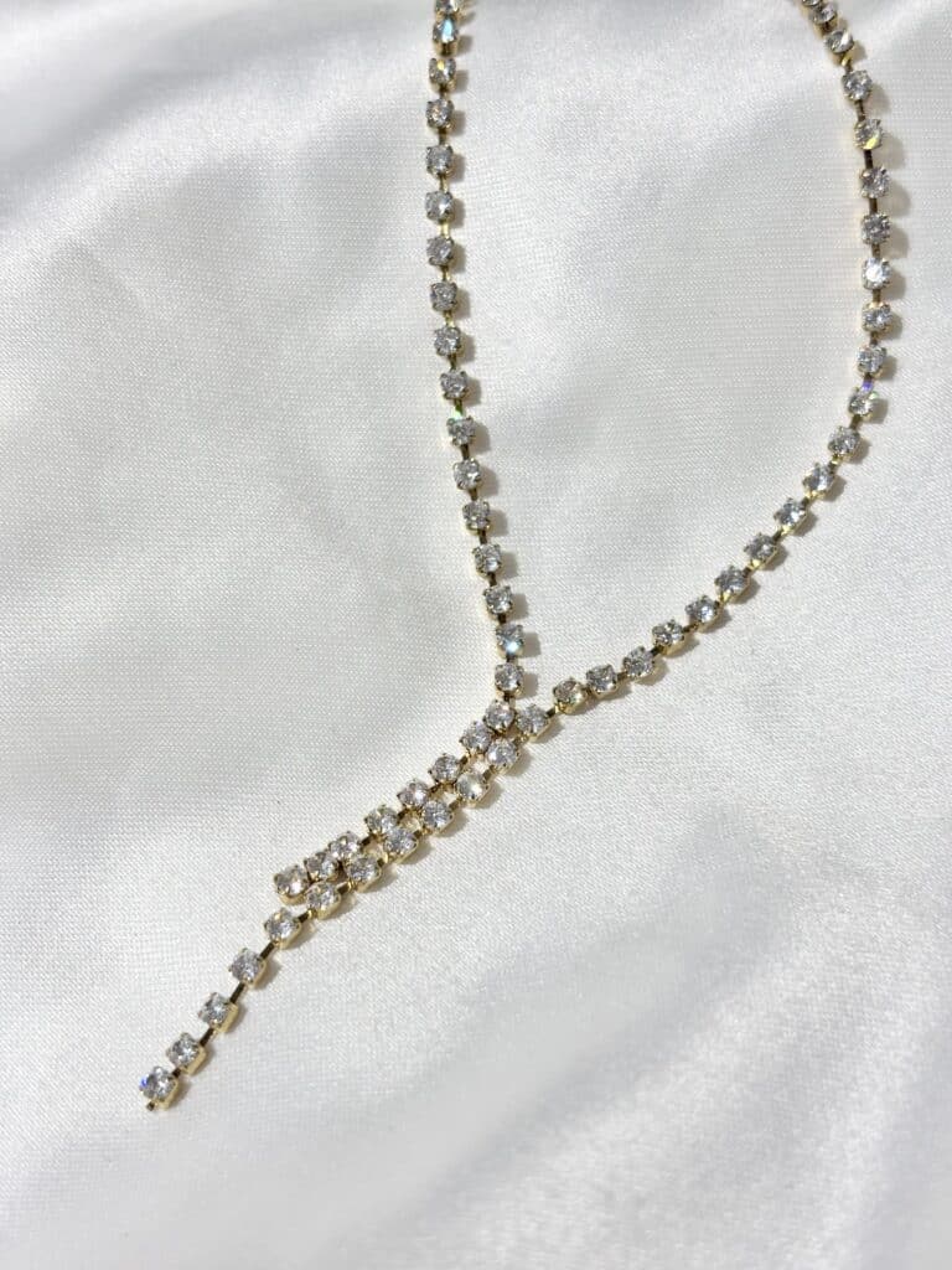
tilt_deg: -45.8
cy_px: 635
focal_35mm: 52
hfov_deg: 28.0
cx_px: 476
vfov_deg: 36.8
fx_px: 1907
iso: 32
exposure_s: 1/330
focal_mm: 5.96
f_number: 1.6
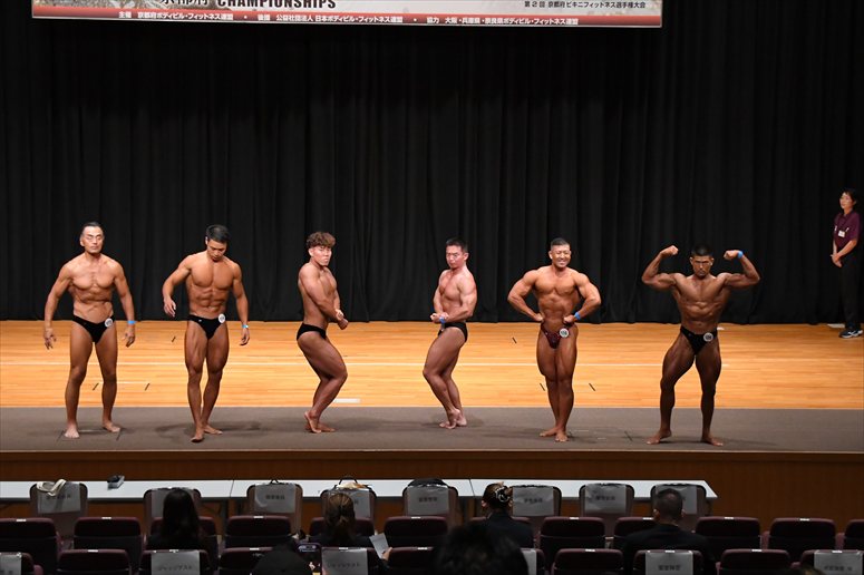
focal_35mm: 93
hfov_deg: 21.9
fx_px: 2231
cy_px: 288
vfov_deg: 14.7
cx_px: 432
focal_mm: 62
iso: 5000
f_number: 5.6
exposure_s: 1/400
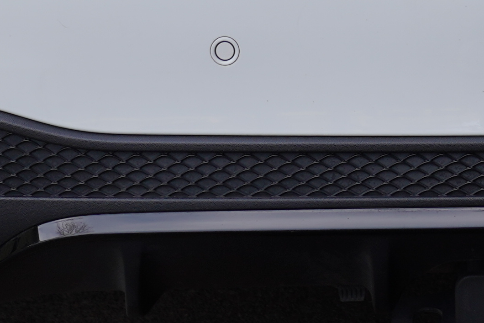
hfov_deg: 8.7
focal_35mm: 232
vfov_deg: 5.7
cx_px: 619
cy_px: -485
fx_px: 3119
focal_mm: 41
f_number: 5.6
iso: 100
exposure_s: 1/100
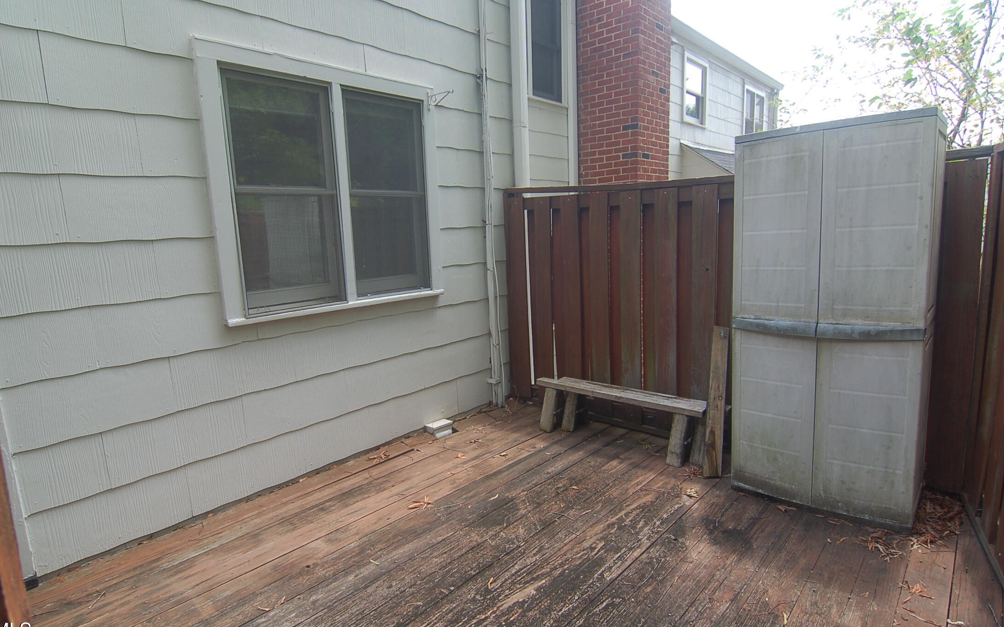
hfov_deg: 88.0
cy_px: 316
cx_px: 498
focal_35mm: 19
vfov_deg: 62.2
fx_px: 520
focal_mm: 12
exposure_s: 1/125
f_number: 6.3
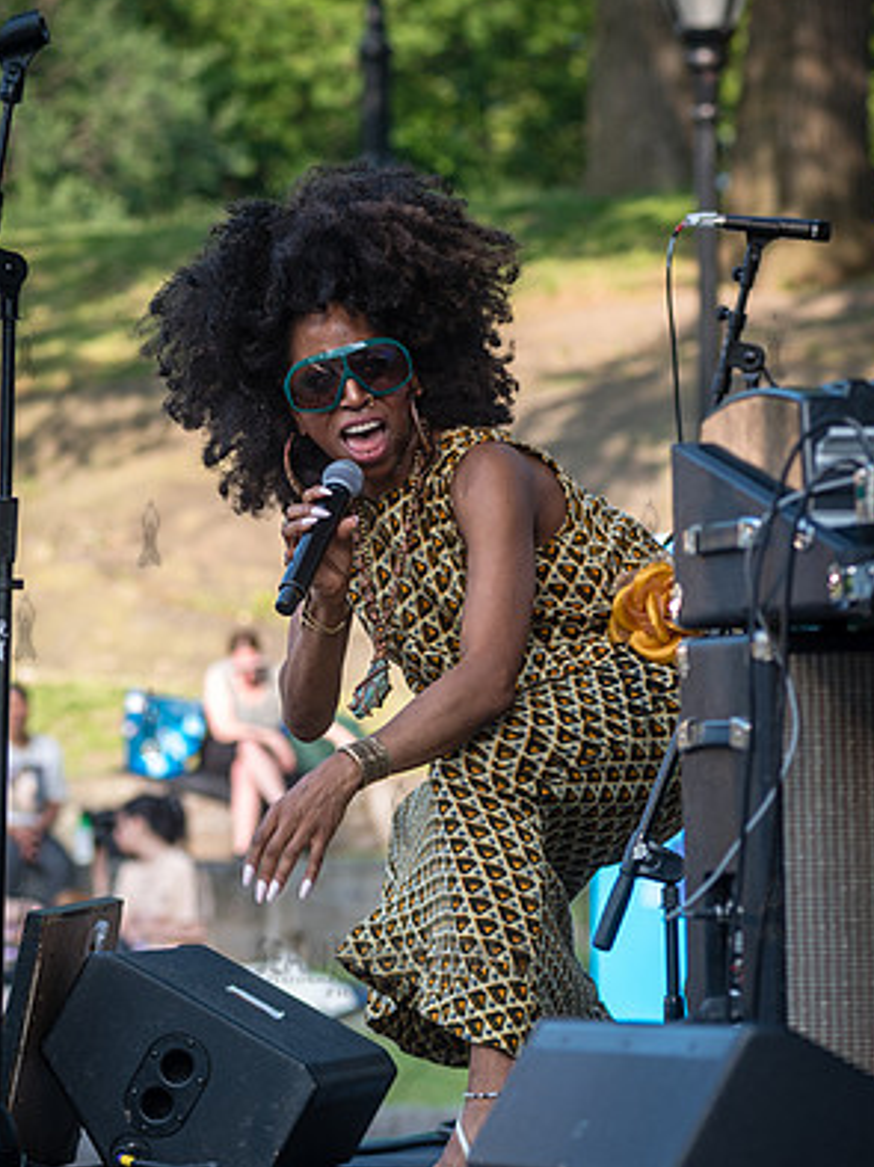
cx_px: 295
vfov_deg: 9.0
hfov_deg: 6.7
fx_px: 7414
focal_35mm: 220
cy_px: 554
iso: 200
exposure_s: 1/320
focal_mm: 120
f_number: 4.5
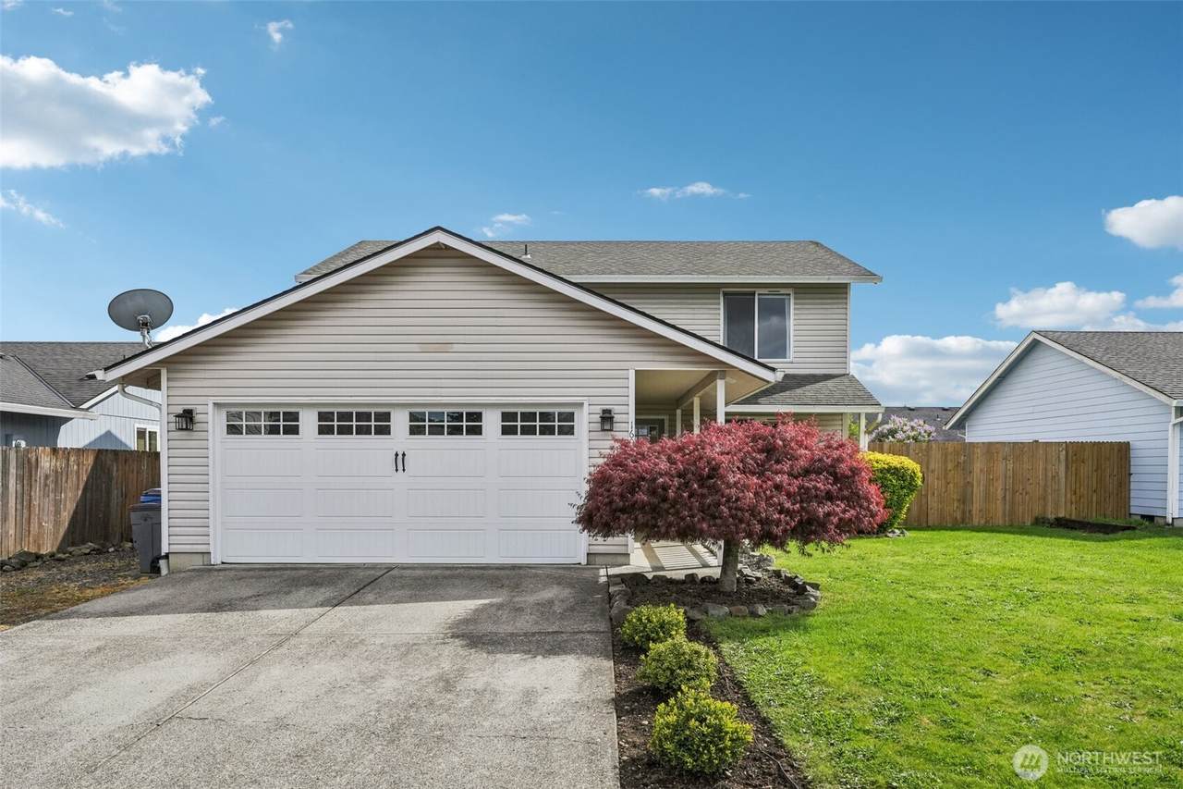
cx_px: 592
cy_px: 394
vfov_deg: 51.3
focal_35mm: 25
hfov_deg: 71.5
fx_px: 821
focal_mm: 25
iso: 400
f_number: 8
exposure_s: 1/1000
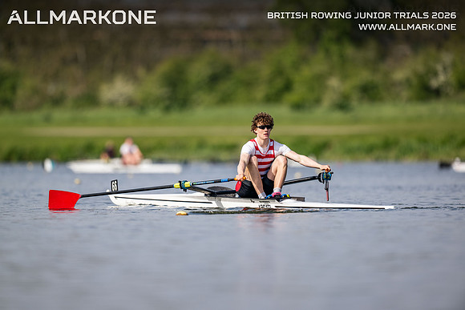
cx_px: 232
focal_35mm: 600
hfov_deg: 3.4
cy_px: 155
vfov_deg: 2.3
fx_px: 7751
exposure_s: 1/2500
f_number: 4
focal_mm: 600
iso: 220
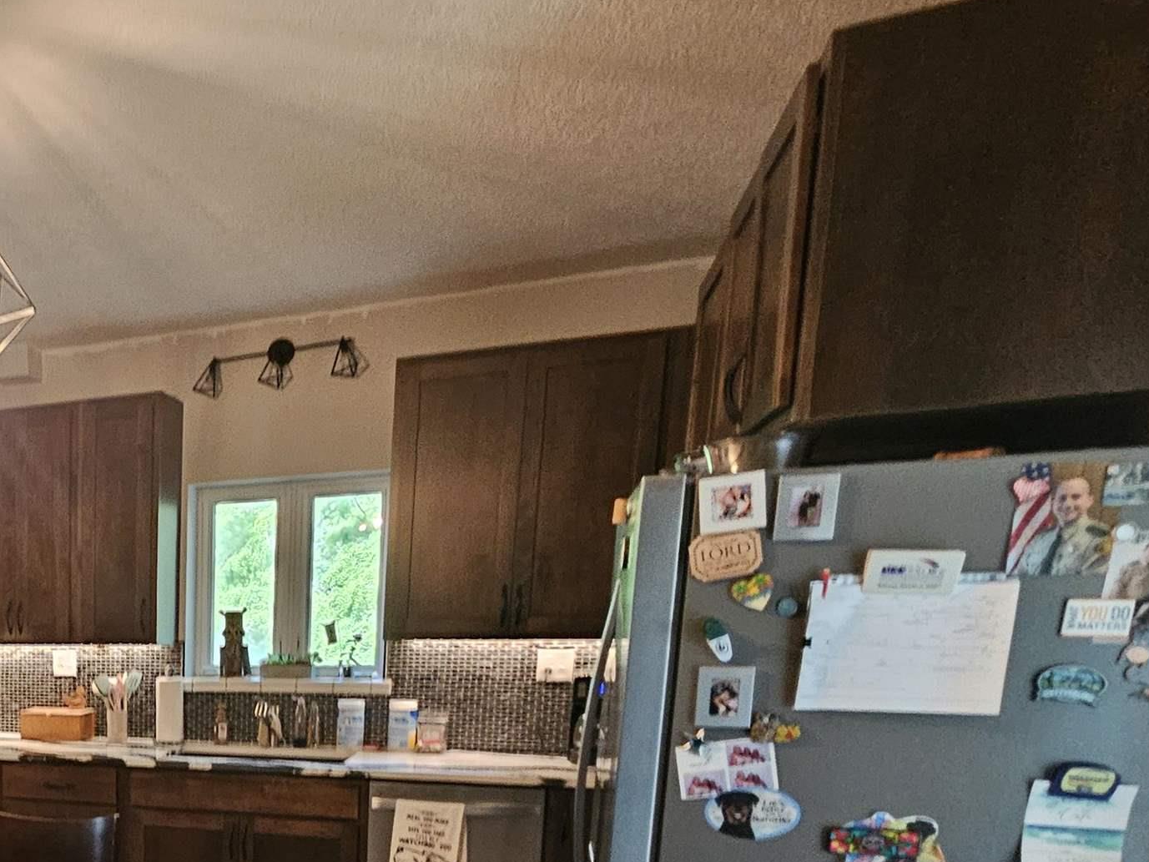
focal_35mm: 29
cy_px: 806
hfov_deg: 49.5
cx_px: -14
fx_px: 963
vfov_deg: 43.3
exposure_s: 1/30
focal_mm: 2.2
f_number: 2.2
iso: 320
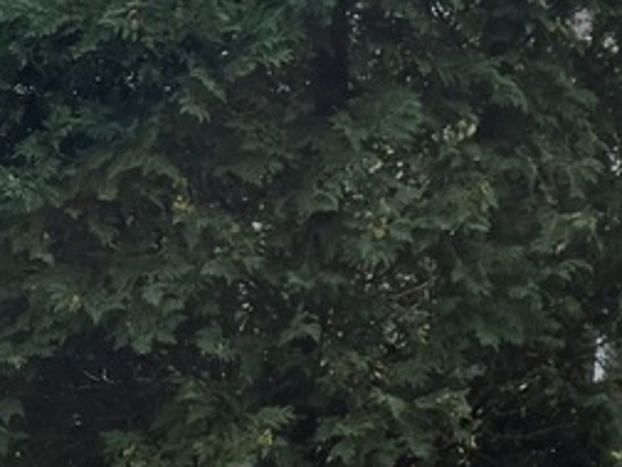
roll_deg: +0.0
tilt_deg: +9.3
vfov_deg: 10.6
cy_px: -158
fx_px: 2462
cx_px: 1585
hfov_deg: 11.4
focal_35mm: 137
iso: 100
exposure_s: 1/4167
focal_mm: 6.76
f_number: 1.78
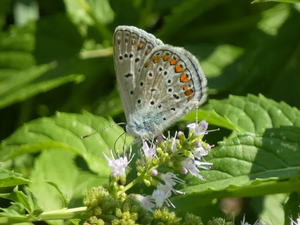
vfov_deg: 2.9
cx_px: 150
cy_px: 112
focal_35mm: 515
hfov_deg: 3.8
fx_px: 4463
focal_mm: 92.3
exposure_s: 1/100
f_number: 5.6
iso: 80
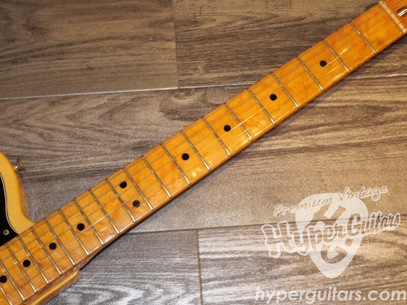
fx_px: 752
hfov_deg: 30.3
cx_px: 204
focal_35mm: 64
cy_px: 152
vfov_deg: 22.9
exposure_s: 1/50
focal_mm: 32
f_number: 5.6
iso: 800
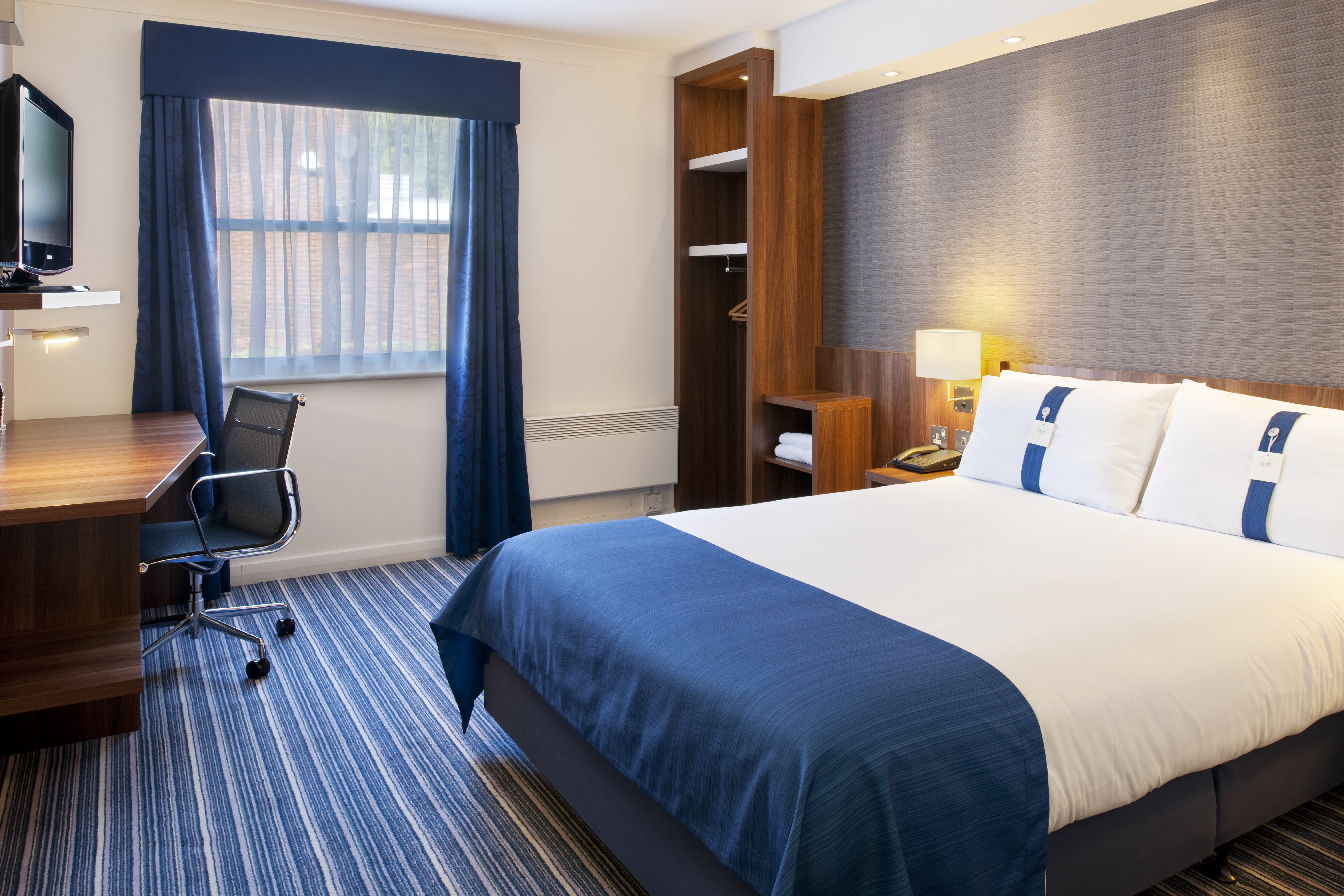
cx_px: 672
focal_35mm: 24
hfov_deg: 73.7
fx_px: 896
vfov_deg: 53.1
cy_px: 448
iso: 100
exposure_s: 2
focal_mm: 24
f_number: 11
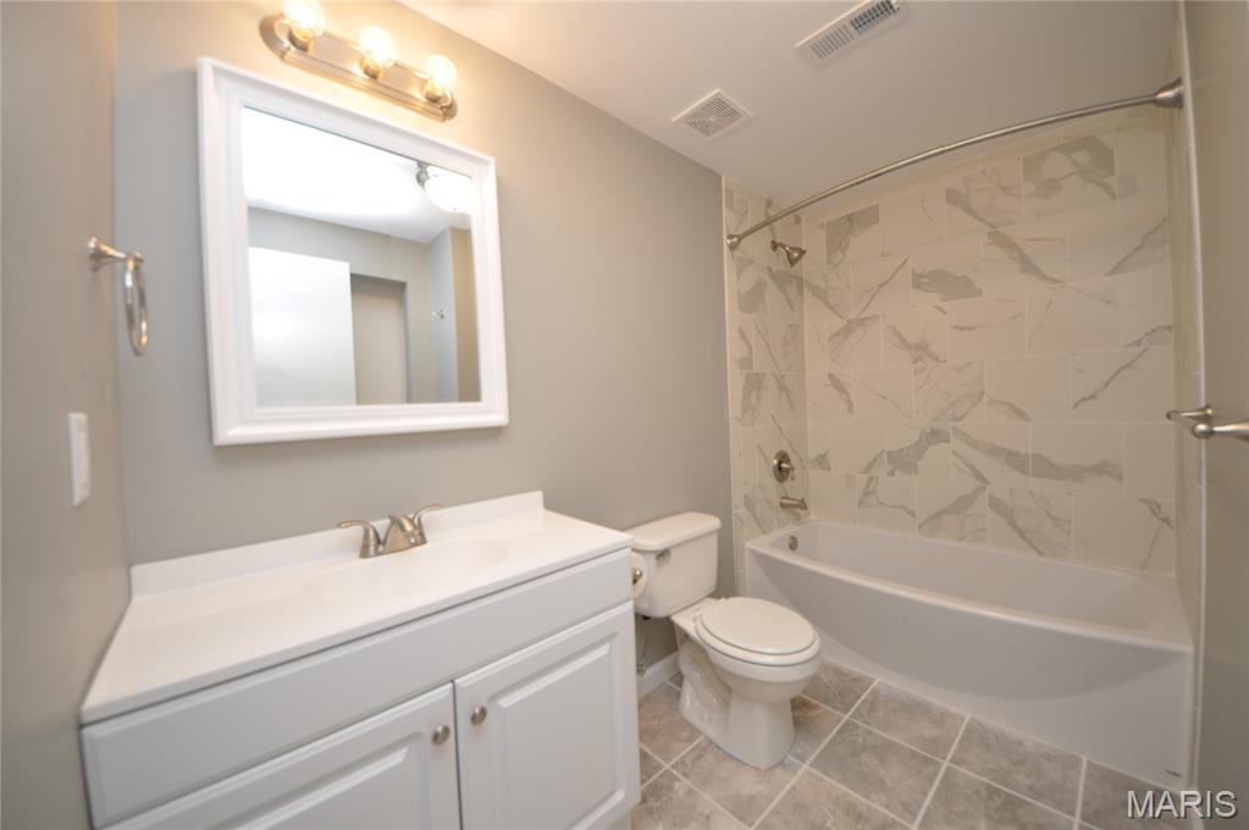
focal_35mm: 12
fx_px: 416
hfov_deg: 112.7
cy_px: 415
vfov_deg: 89.9
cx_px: 624
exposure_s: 1/60
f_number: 4.5
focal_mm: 8
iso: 560
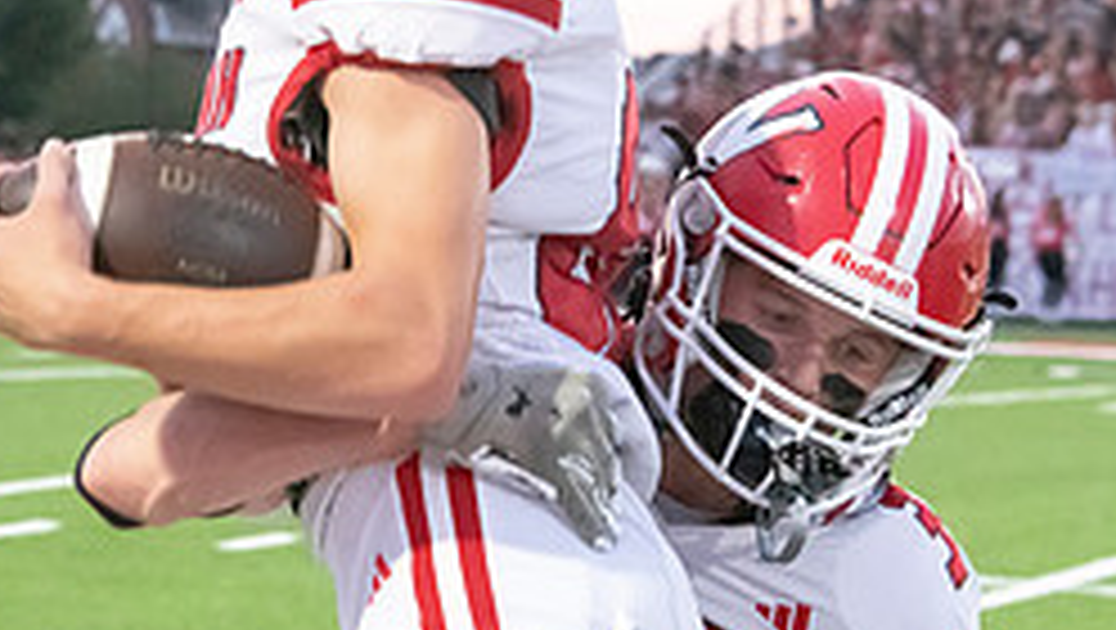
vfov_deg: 5.9
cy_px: 200
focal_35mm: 208
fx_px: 6160
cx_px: 410
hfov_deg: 10.3
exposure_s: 1/320
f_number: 7.1
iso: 10000
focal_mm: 85
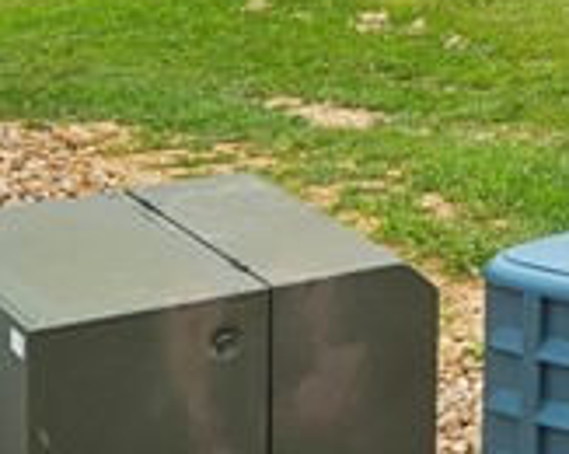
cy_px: -161
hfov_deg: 11.9
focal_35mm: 141
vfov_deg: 10.7
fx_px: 2372
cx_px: 1222
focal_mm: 5.4
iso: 25
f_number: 1.8
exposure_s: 1/2140
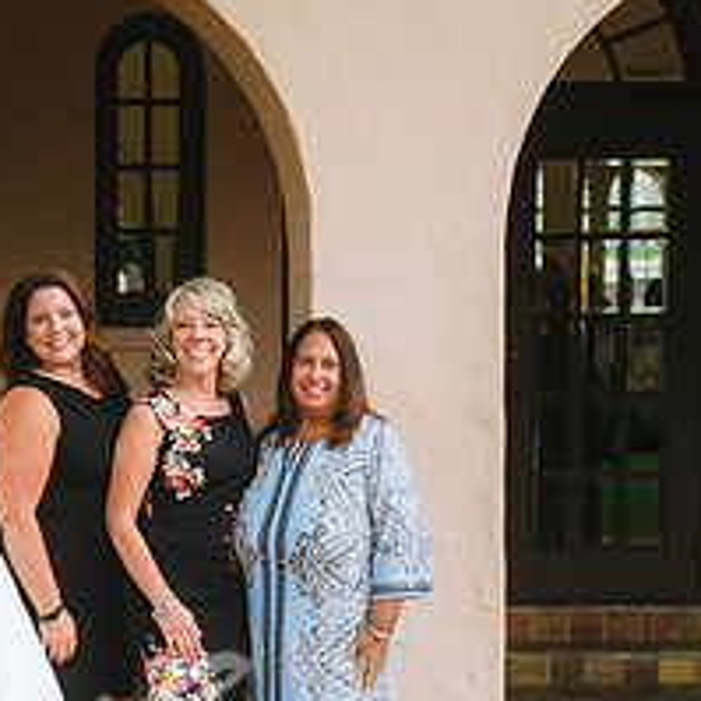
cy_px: 453
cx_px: 46
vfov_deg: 17.5
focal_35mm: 99
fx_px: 2268
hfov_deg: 17.3
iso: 250
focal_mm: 40
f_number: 4
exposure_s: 1/250
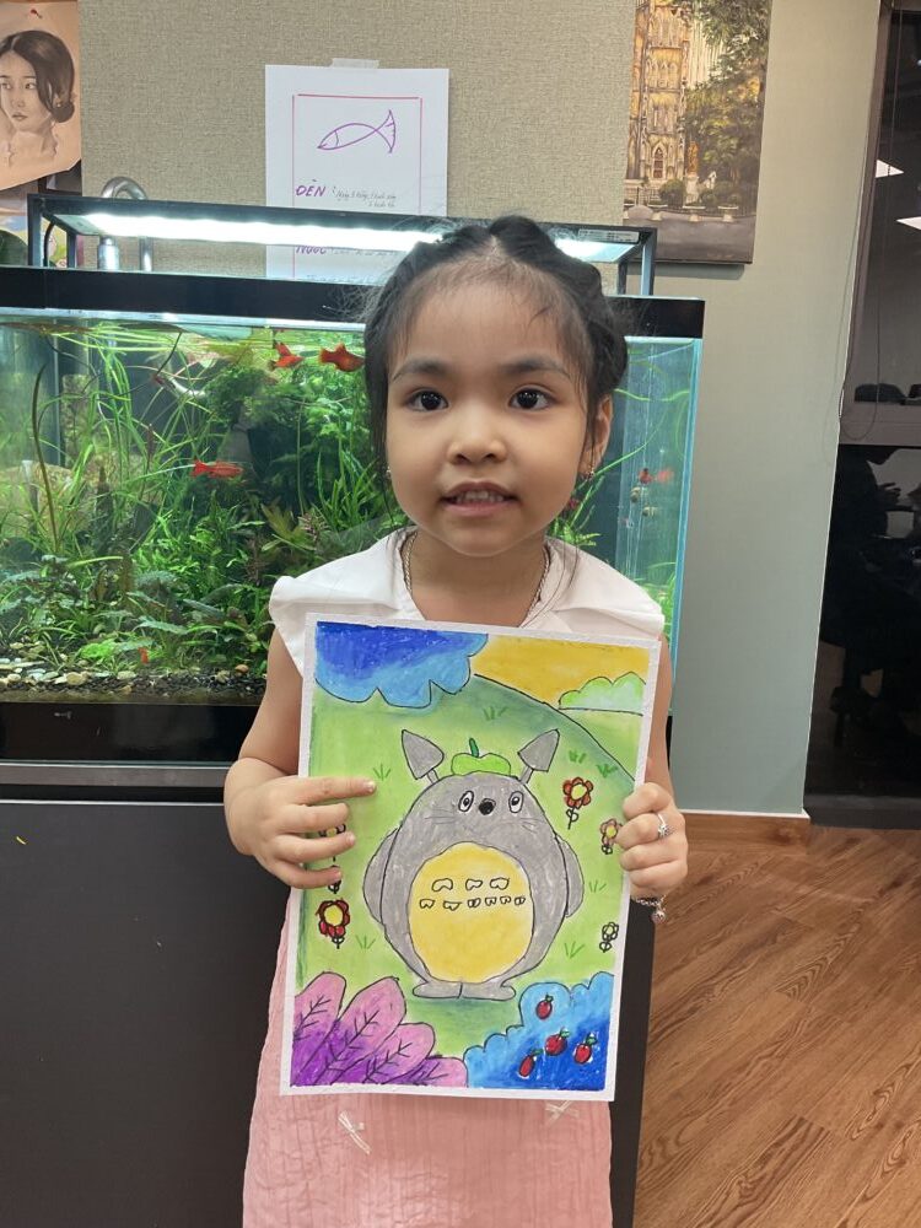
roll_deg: -2.9
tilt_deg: -9.9
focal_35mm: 29
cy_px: 614
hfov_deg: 48.2
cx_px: 460
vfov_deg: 61.7
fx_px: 1029
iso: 32
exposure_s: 1/50
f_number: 1.8
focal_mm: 3
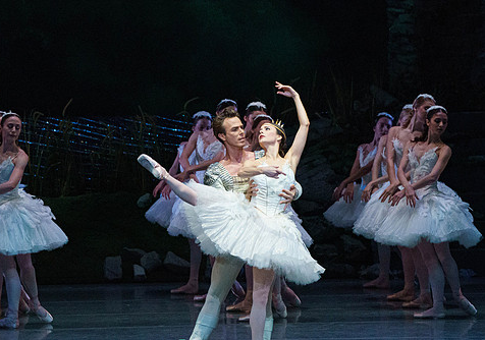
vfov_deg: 3.5
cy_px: 156
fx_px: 5546
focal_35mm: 405
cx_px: 224
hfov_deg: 5.0
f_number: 5.6
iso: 8000
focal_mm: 274
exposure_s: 1/250
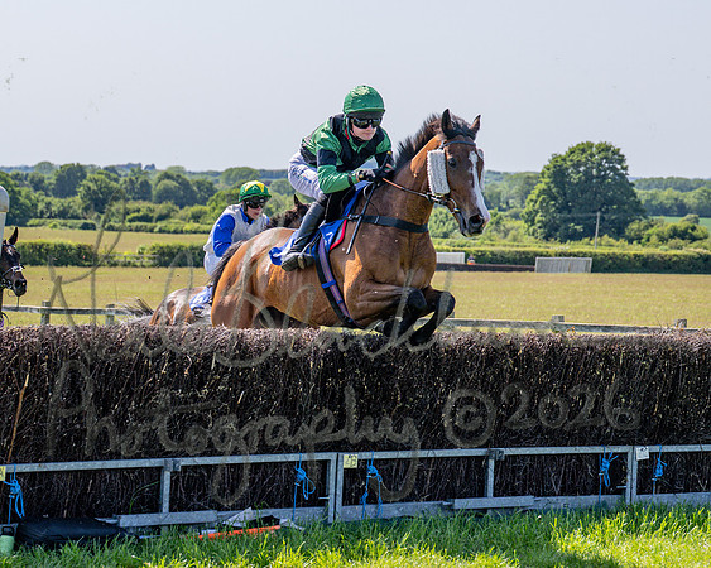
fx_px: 2435
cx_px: 351
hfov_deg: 16.6
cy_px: 227
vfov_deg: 13.3
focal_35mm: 116
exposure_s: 1/2000
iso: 200
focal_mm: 70
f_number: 4
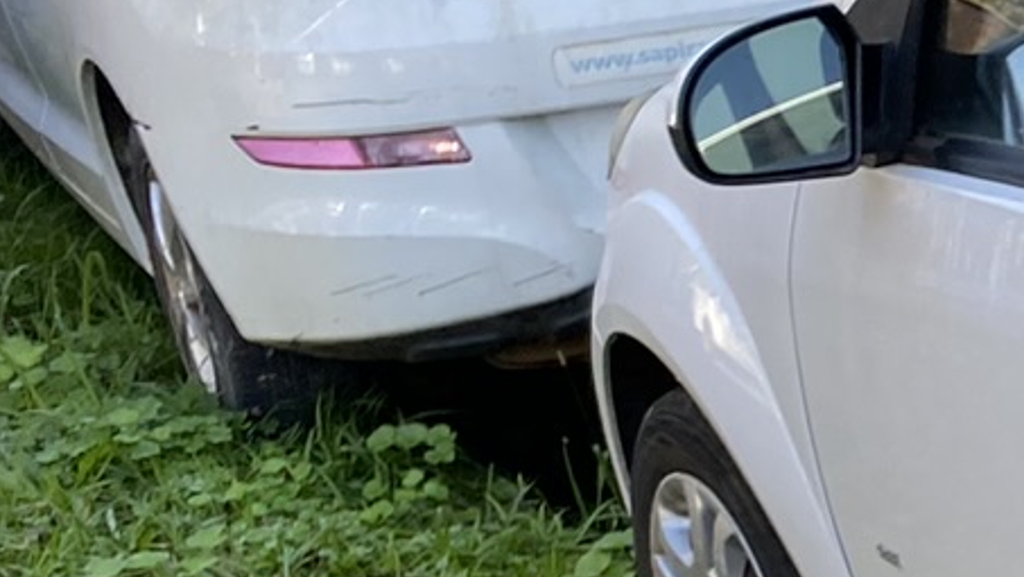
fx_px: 3476
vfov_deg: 9.3
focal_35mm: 128
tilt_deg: -18.4
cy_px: 713
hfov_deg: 13.3
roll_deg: +1.0
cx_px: 2308
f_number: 1.8
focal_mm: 4.25
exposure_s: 1/463
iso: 32
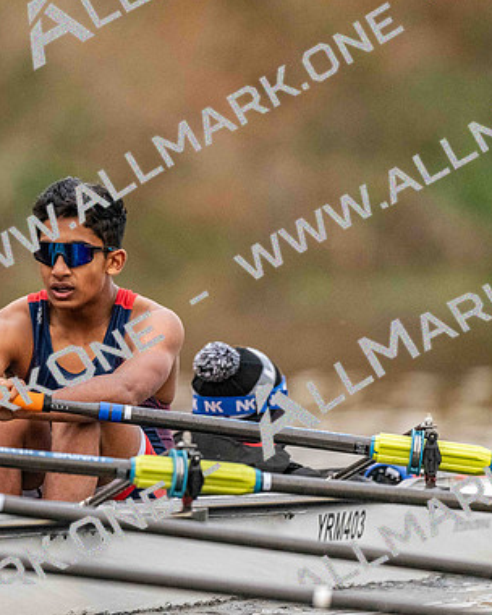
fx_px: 15653
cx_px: 117
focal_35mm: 860
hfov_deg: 1.8
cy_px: 307
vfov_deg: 2.3
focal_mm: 600
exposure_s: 1/2500
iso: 8000
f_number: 4
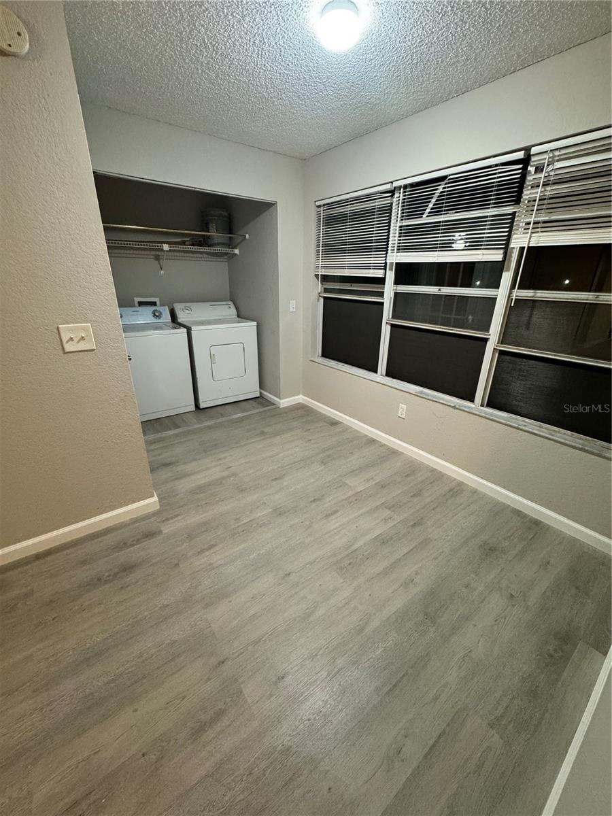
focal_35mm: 14
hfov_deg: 85.7
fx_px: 330
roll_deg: -0.8
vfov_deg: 102.1
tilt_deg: -22.2
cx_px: 306
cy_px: 408
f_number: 2.2
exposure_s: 1/60
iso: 500
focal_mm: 2.22
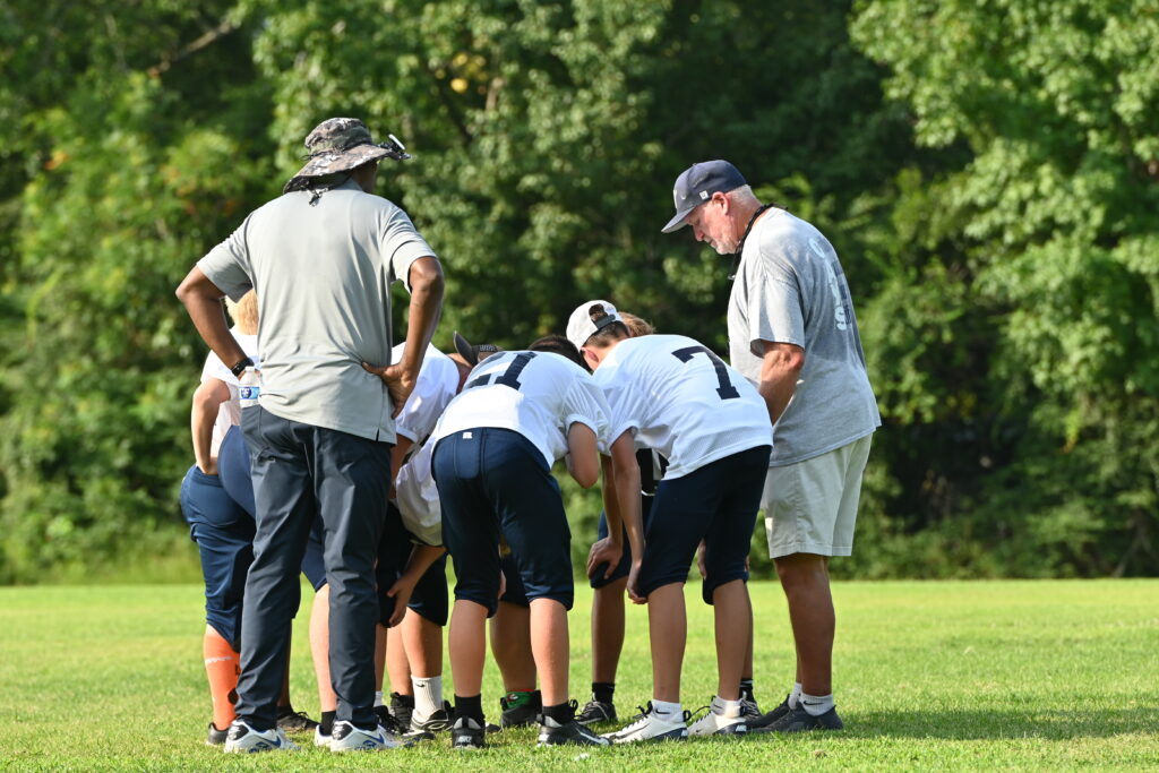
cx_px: 580
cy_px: 386
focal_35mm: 218
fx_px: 7003
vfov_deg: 6.3
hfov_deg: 9.5
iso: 100
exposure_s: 1/400
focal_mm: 145
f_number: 4
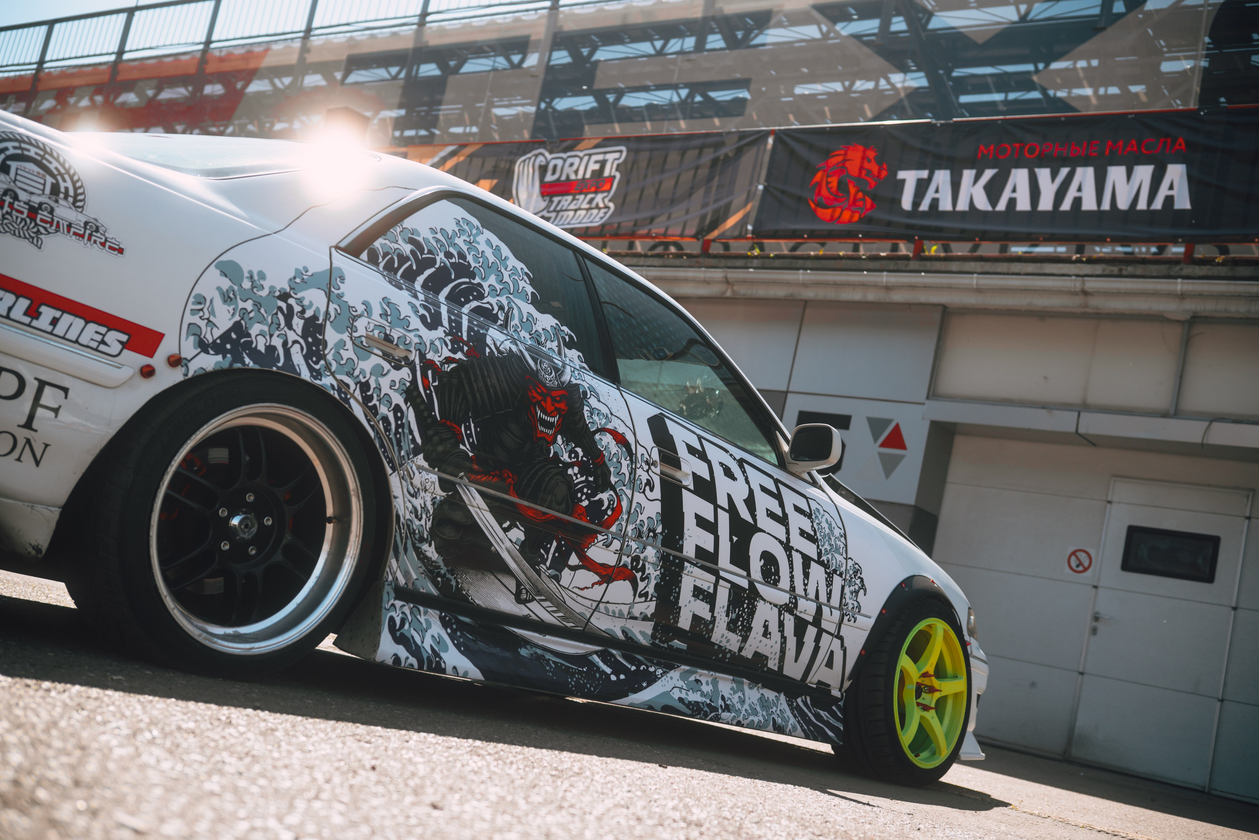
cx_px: 630
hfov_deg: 48.4
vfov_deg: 33.4
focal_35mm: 40
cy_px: 420
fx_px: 1399
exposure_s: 1/500
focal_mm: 40
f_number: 3.5
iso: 100
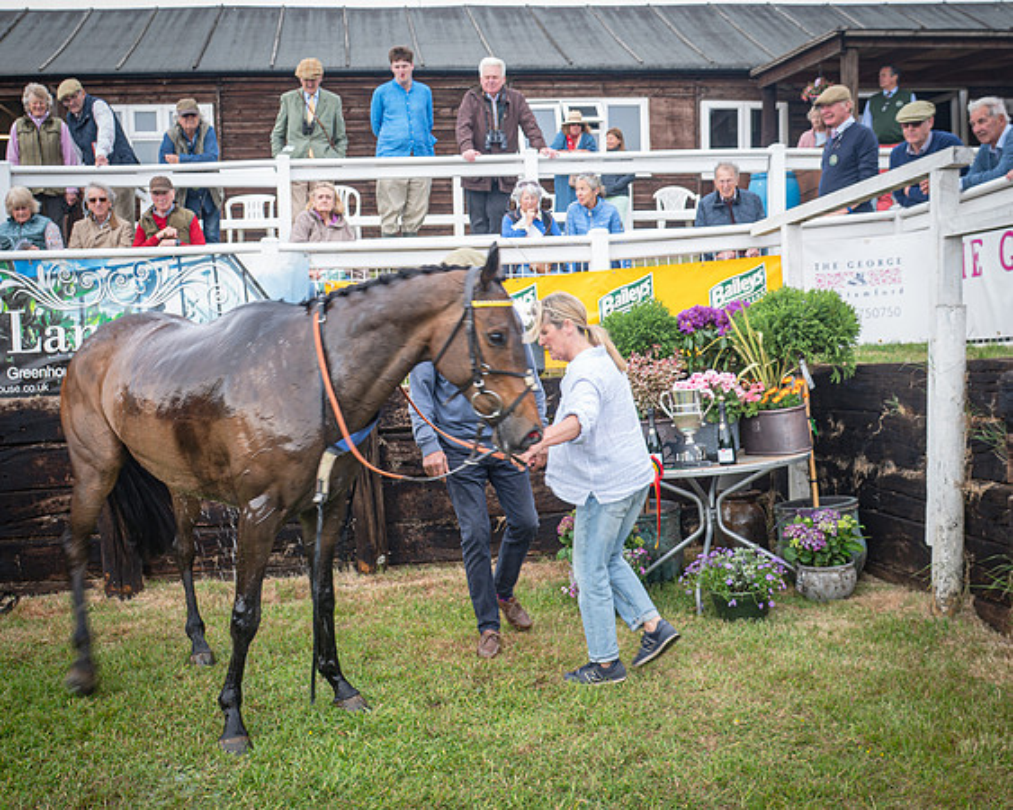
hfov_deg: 45.2
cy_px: 405
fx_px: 1216
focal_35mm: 41
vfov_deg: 36.8
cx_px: 470
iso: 64
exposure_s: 1/50
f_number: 5
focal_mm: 24
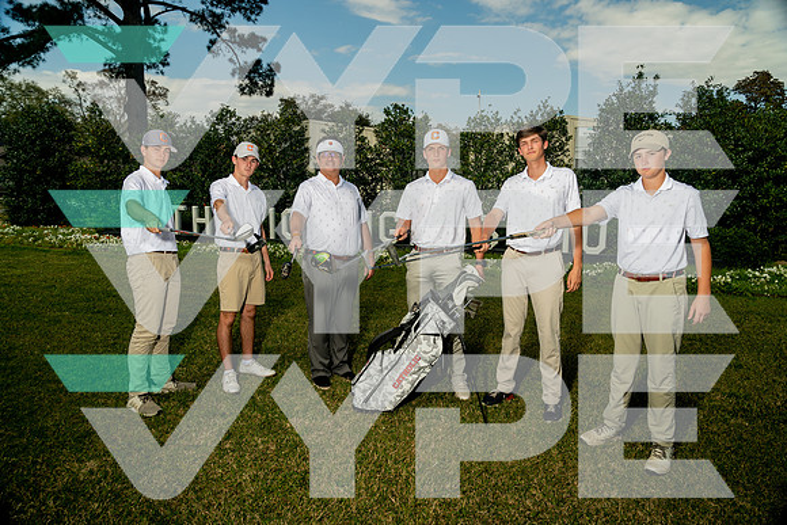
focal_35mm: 24
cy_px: 262
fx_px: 525
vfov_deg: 53.2
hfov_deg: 73.7
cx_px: 394
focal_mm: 24
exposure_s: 1/250
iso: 100
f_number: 8
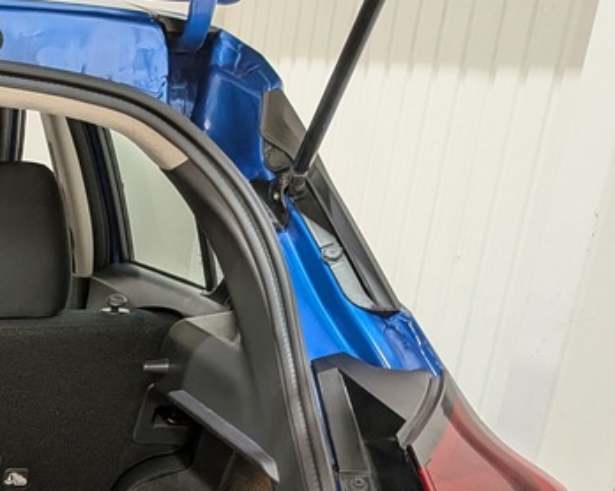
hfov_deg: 23.5
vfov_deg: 20.1
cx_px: -233
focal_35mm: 69
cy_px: 659
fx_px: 1255
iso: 153
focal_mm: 4.53
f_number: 1.7
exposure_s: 1/120
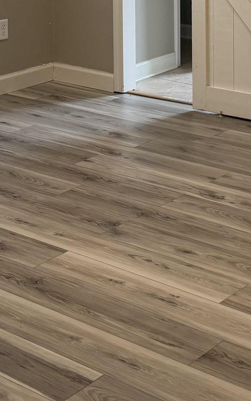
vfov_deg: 23.2
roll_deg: +0.7
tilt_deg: -8.7
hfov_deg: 15.2
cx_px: 94
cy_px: 14
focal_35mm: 86
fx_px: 941
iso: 125
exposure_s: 1/120
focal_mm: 6.76
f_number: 1.78
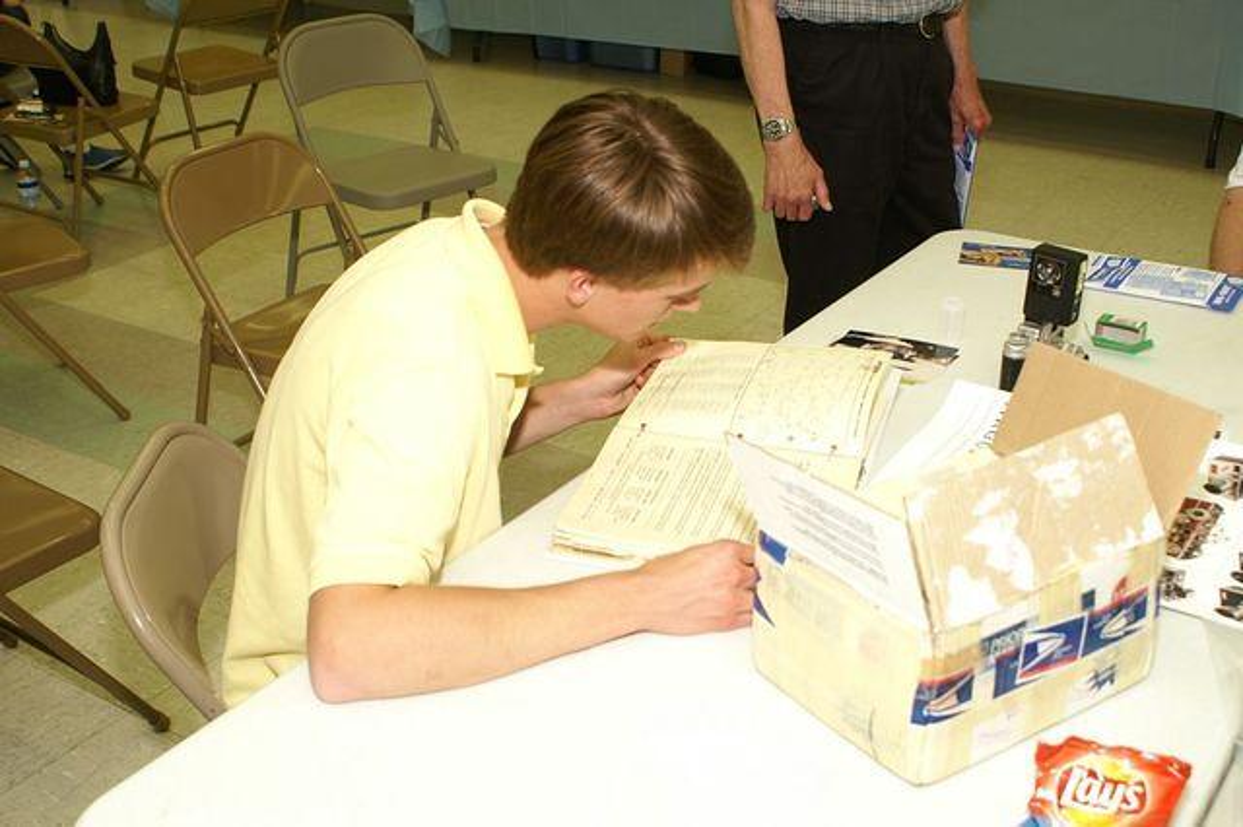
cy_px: 414
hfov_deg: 46.4
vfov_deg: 31.9
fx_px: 1449
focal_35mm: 42
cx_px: 622
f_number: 5.6
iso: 200
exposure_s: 1/50
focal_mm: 28
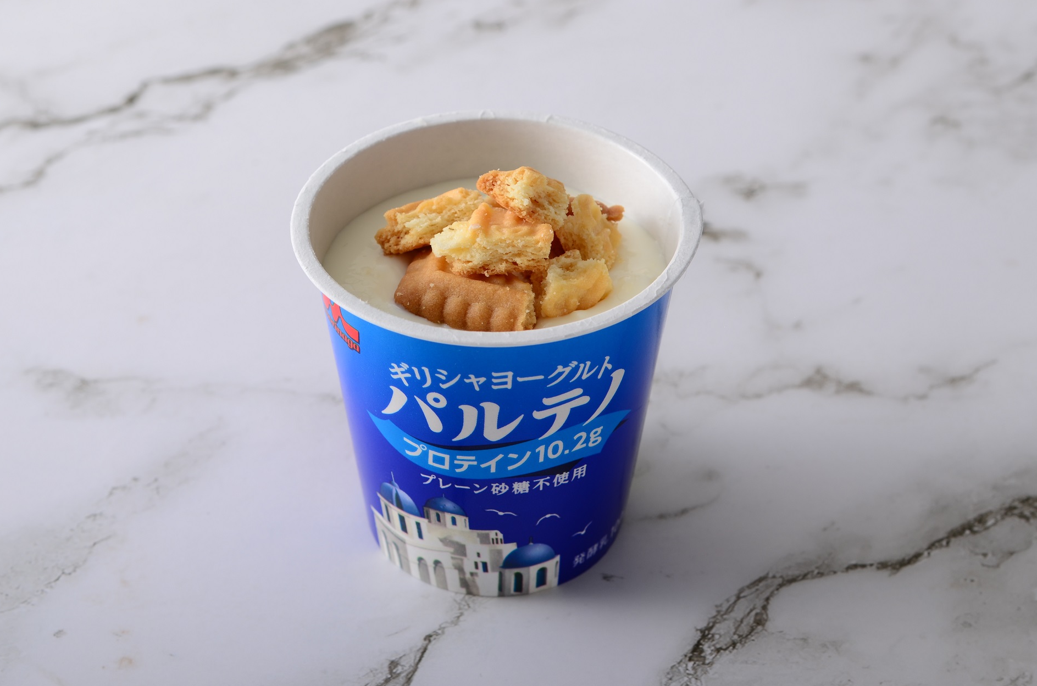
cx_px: 500
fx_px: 2056
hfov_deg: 28.3
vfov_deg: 19.0
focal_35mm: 72
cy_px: 349
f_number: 8.5
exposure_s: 1/200
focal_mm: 45
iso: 100
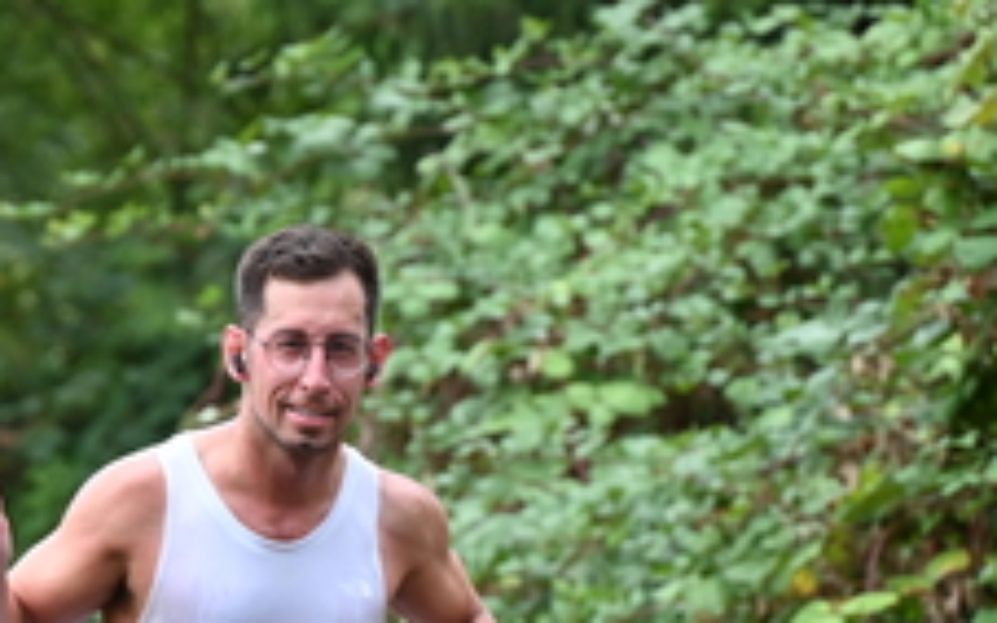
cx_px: 48
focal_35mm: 493
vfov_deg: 2.7
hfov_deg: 4.3
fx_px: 13399
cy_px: 546
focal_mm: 200
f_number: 6.3
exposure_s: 1/250
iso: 800
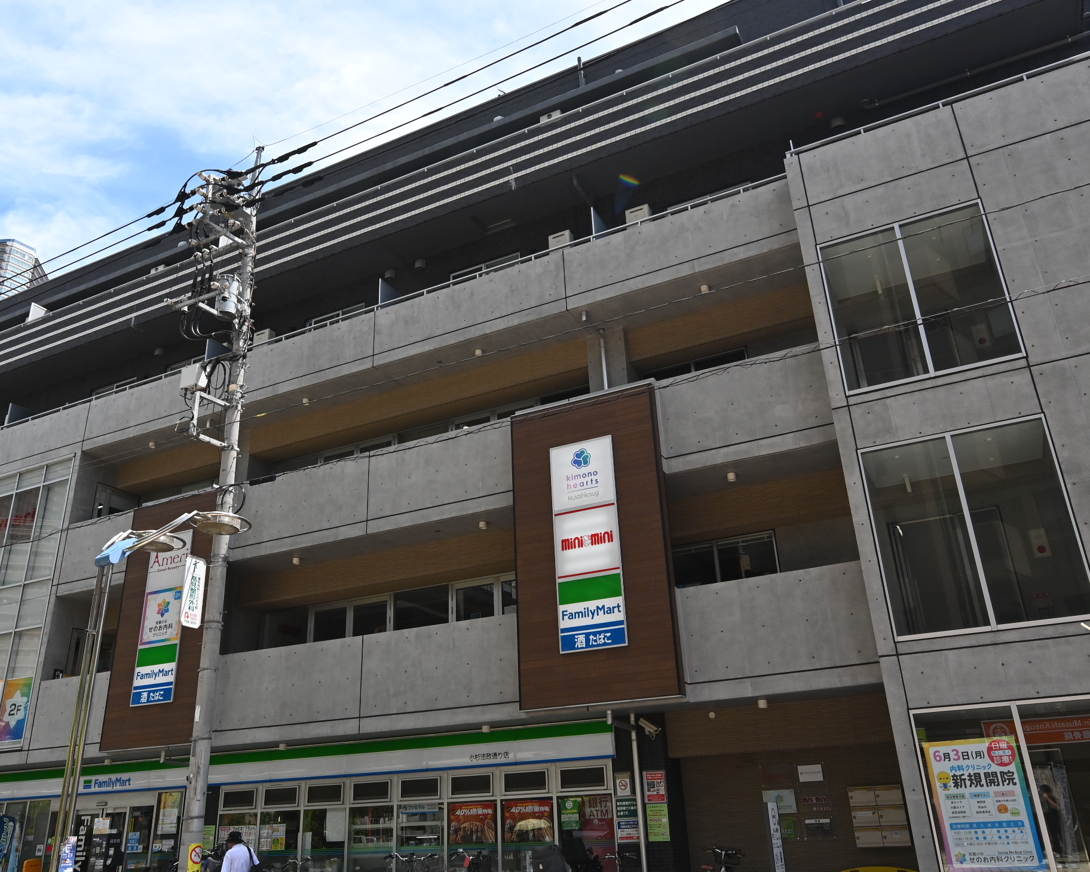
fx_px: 903
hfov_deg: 62.2
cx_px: 537
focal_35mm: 28
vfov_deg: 51.5
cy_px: 416
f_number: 7.1
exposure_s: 1/2000
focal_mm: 18
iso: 1250
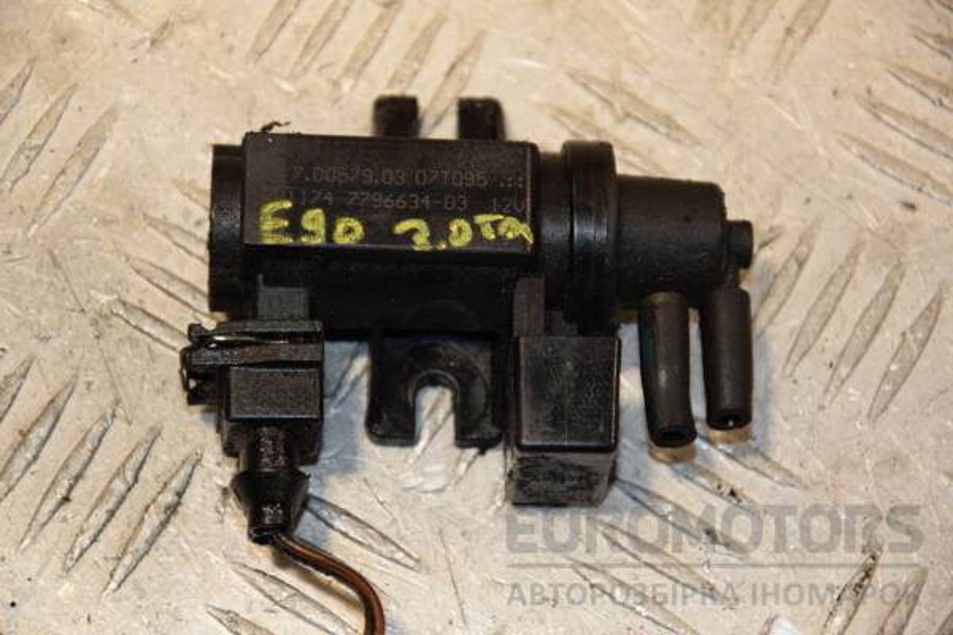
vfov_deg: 8.7
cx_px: 476
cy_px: 318
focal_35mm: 158
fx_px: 4169
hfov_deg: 13.0
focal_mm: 105
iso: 800
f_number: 5.6
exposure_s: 1/160
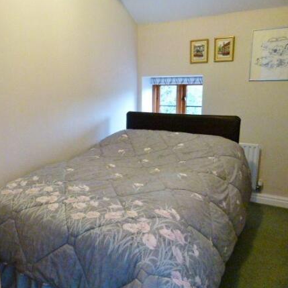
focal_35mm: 30
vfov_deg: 54.0
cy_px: 145
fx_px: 282
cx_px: 108
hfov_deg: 53.4
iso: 500
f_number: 2.8
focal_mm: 4.5
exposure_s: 1/15
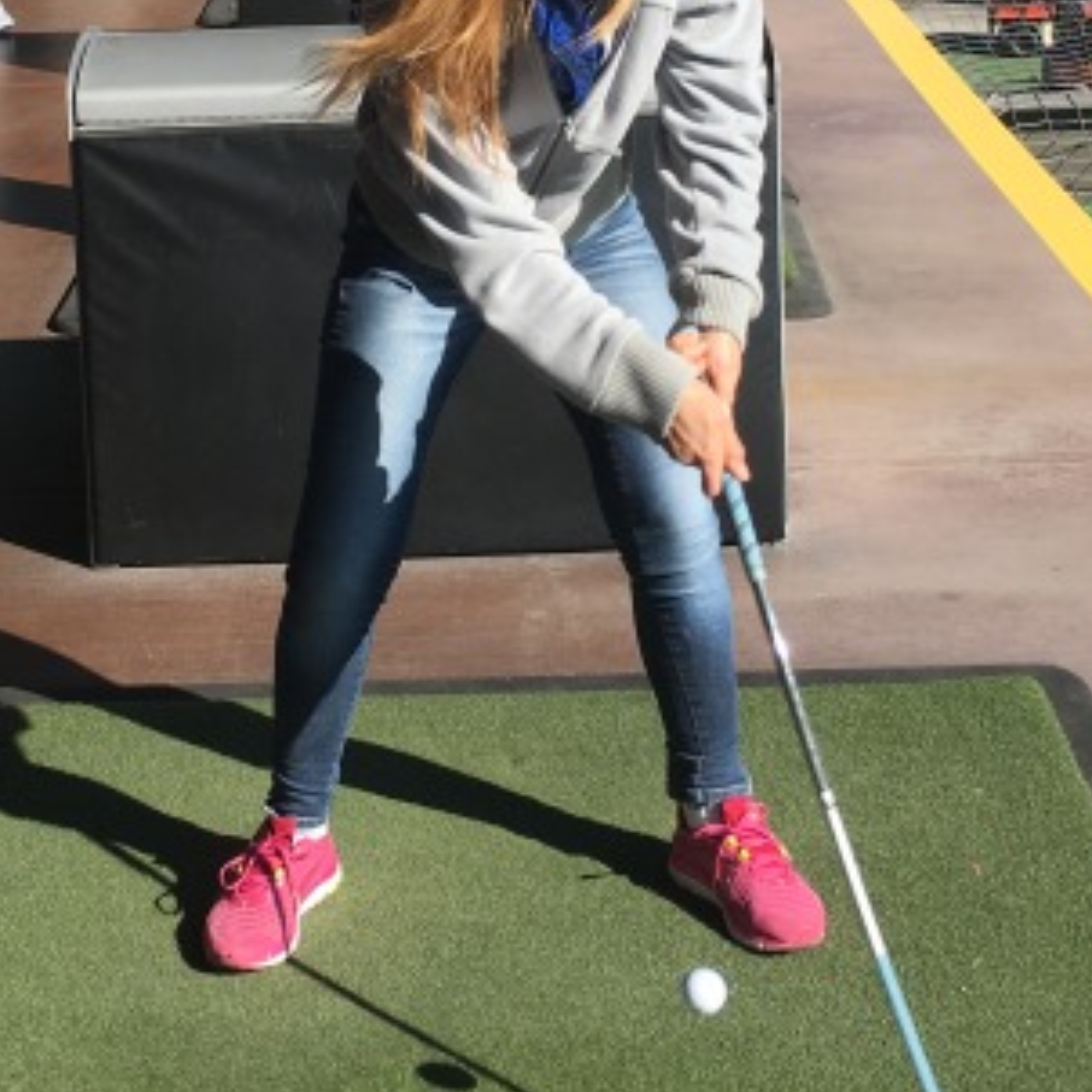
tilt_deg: -13.5
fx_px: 2427
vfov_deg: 24.8
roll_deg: +3.6
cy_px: 166
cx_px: 434
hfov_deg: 25.3
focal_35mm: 68
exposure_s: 1/1304
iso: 25
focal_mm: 4.15
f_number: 2.2
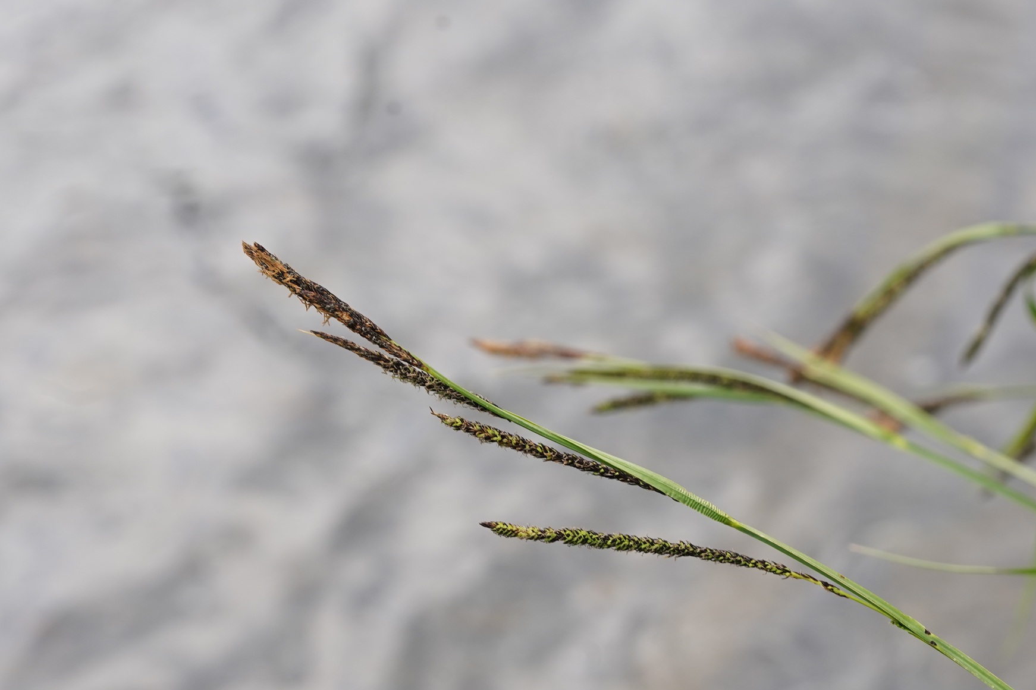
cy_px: 590
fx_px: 4460
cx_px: 578
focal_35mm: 155
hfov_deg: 13.2
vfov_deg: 8.8
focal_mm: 90
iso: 320
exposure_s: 1/125
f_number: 9
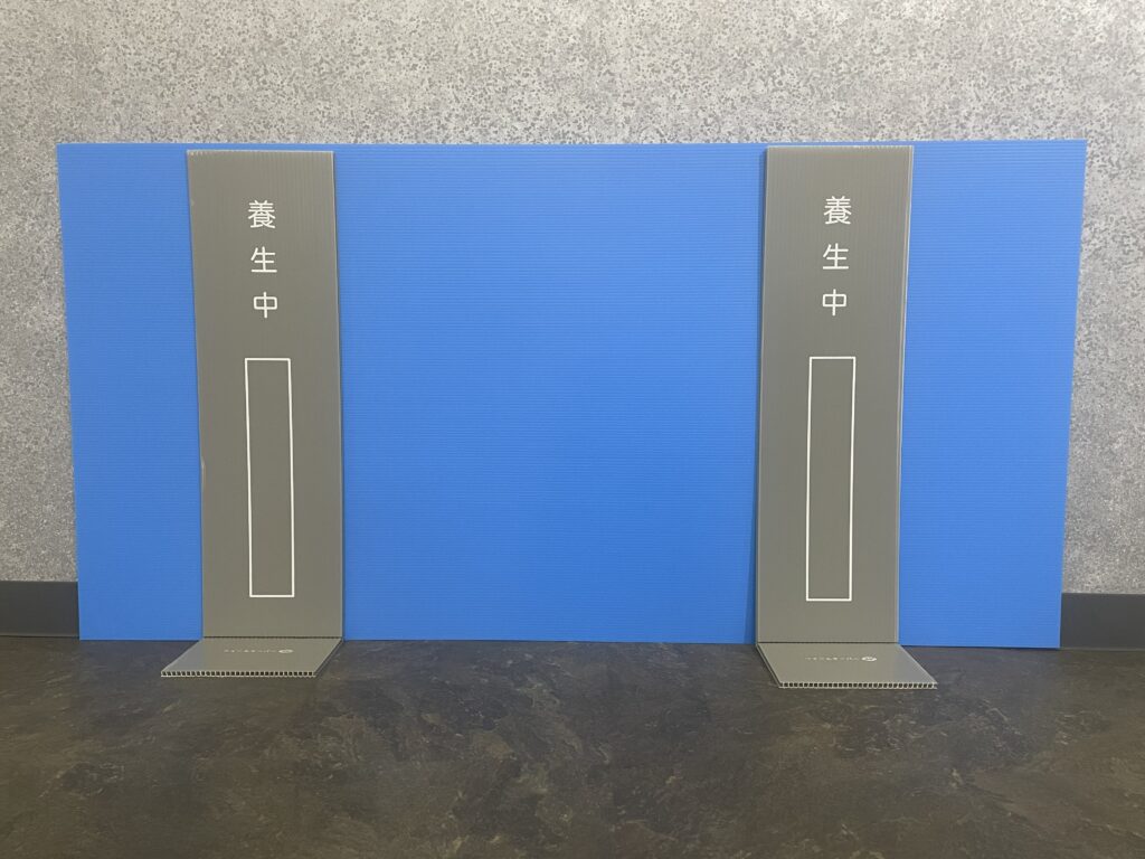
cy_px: 430
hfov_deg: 67.3
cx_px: 572
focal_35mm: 26
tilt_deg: -5.1
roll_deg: -0.3
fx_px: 860
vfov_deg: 53.1
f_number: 1.6
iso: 320
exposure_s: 1/60
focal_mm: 4.2
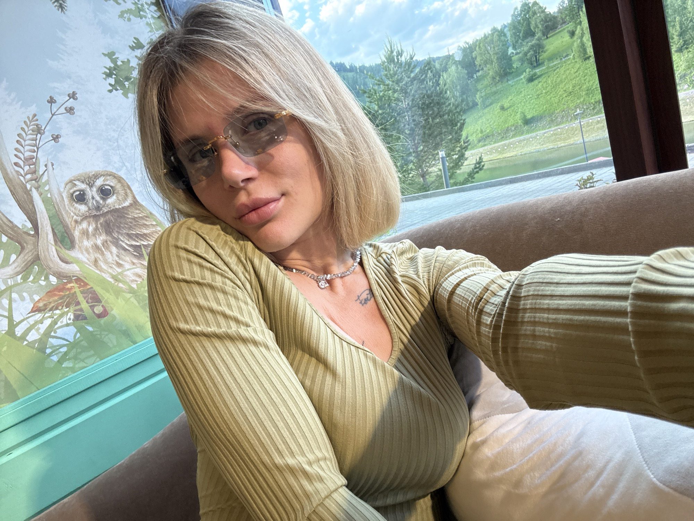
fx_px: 461
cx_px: 347
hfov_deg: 73.9
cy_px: 260
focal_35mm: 23
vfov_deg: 58.9
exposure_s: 1/50
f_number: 1.9
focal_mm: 2.69
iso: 100
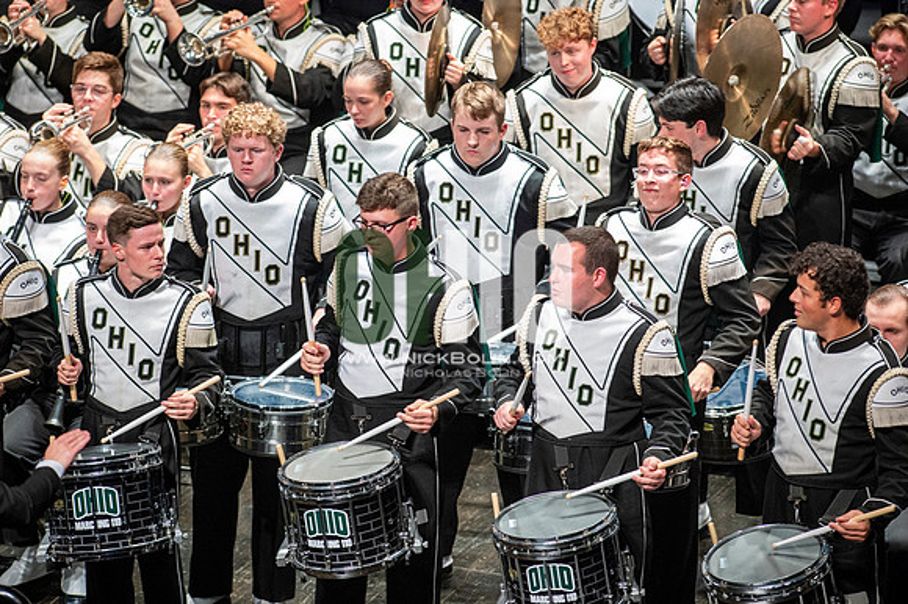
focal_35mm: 300
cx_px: 454
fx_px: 7562
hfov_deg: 6.9
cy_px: 302
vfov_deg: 4.6
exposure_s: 1/400
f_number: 5.6
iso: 5000
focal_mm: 300
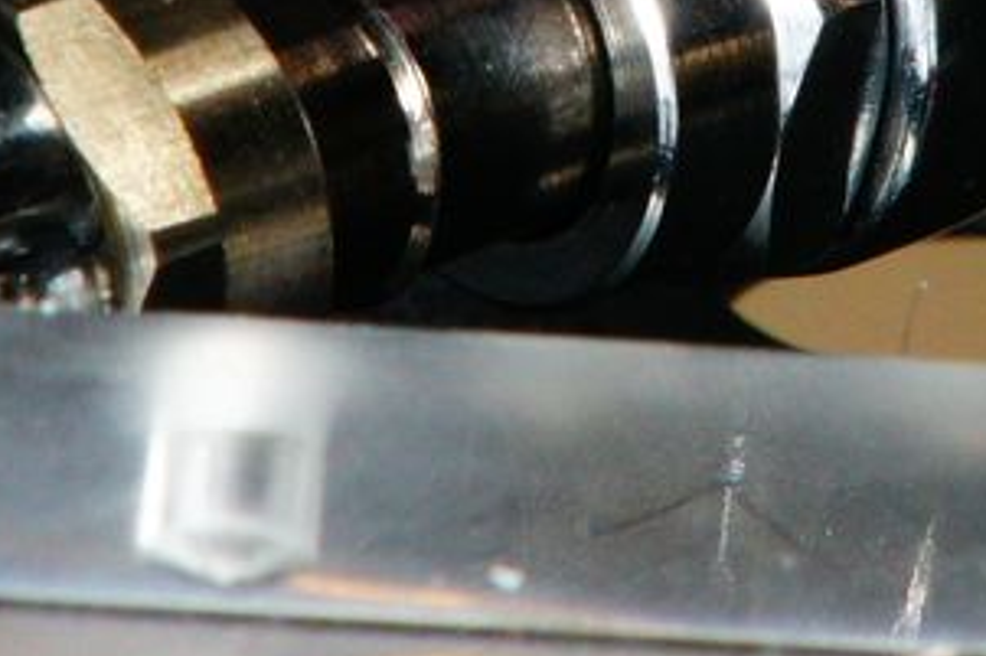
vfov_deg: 1.2
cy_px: -250
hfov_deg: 1.7
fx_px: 32683
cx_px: 718
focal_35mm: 1194
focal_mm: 200
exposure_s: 1/4
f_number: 20
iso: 800
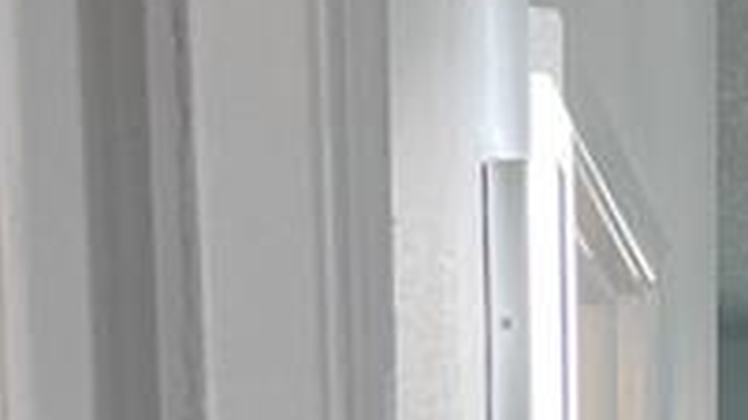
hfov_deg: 12.0
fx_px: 3351
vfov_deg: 6.1
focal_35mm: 169
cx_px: 1221
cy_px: 1643
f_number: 1.5
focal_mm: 5.7
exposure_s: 1/163
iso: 50
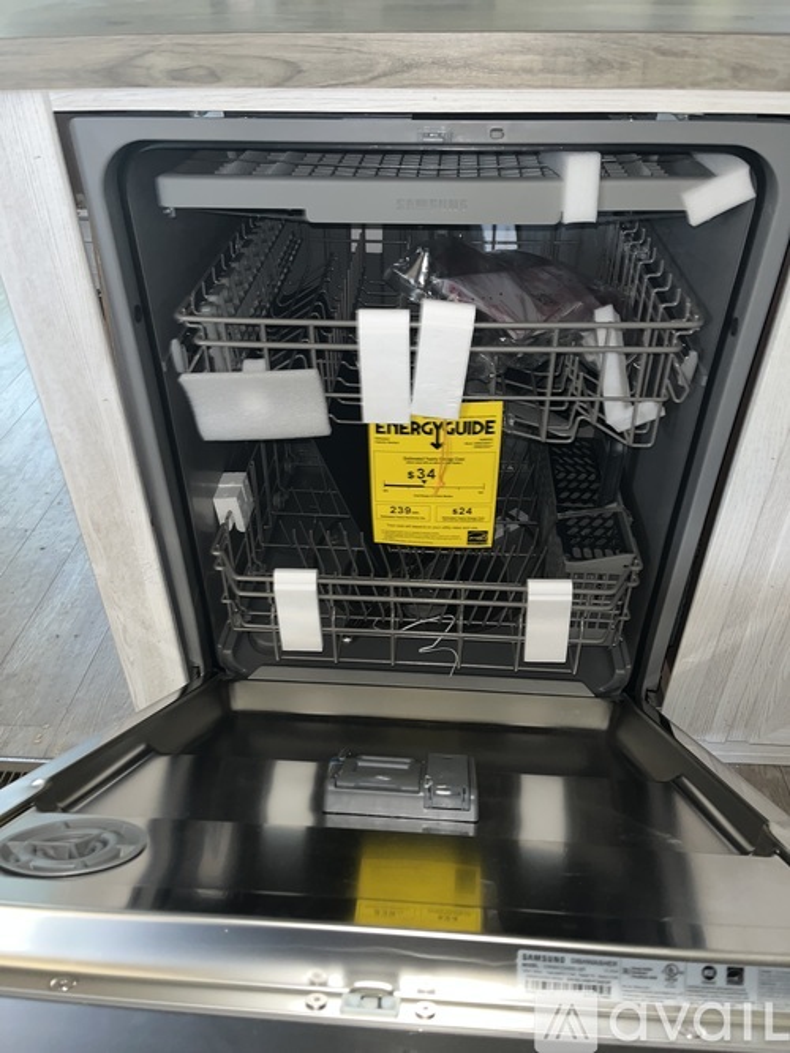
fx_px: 791
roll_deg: +2.8
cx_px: 395
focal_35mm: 26
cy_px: 526
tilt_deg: -37.2
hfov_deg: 53.0
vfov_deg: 67.3
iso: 125
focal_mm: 5.1
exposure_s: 1/9
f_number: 1.6
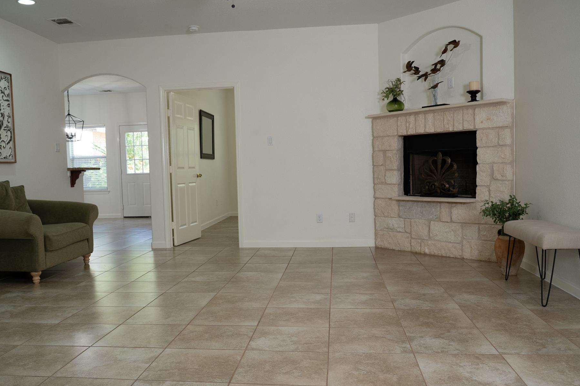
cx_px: 269
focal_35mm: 32
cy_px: 209
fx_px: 515
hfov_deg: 58.7
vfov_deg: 41.1
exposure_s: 1/100
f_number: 6.3
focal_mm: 28
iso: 640
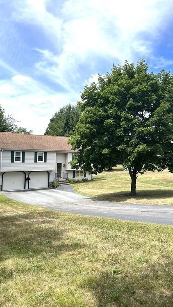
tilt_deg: -0.1
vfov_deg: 66.1
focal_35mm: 29
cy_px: 150
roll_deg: -0.3
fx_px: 236
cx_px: 70
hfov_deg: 40.0
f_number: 1.6
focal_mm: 5.1
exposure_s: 1/3521
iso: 50
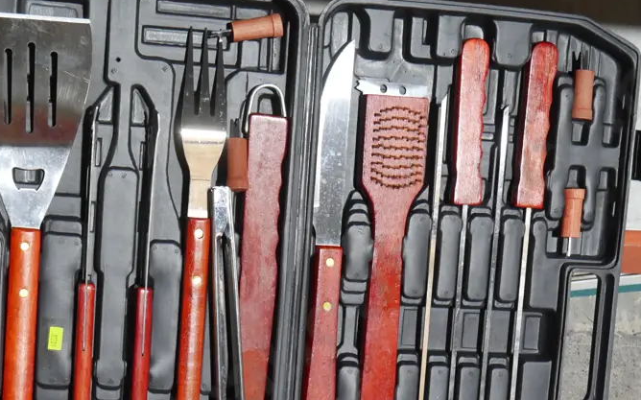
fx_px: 1362
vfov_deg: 16.5
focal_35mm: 78
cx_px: 296
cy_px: 347
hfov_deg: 26.5
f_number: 5.2
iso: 800
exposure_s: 1/60
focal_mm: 24
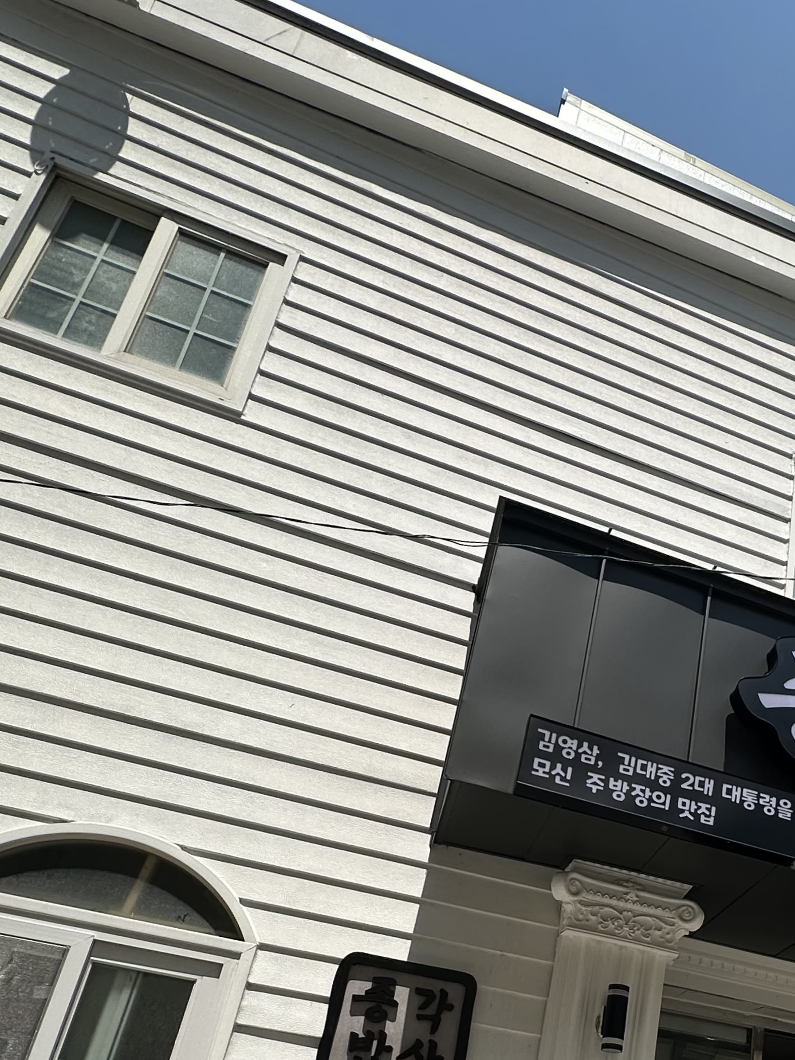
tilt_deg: +21.1
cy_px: 943
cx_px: 689
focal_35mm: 29
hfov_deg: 44.6
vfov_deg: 54.2
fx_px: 888
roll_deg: -8.5
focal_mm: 2.22
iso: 50
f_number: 2.2
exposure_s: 1/2092
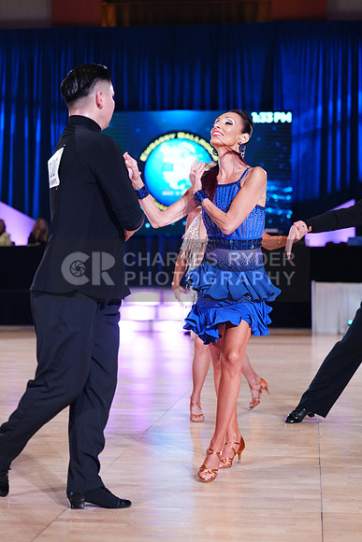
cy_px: 271
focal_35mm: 70
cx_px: 181
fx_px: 1055
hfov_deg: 19.5
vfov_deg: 28.8
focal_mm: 70
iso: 2000
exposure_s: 1/400
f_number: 2.8
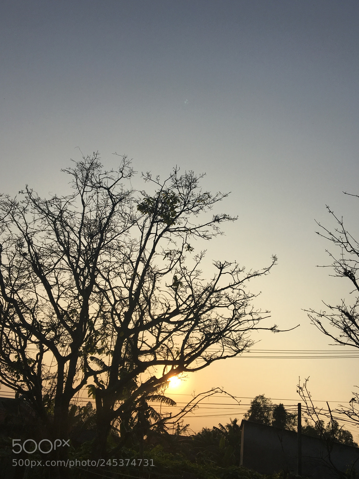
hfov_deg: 46.8
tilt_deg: +28.2
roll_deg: -8.2
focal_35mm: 30
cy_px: 239
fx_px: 415
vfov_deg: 60.0
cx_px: 179
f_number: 2.2
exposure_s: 1/3077
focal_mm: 4.15
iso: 25
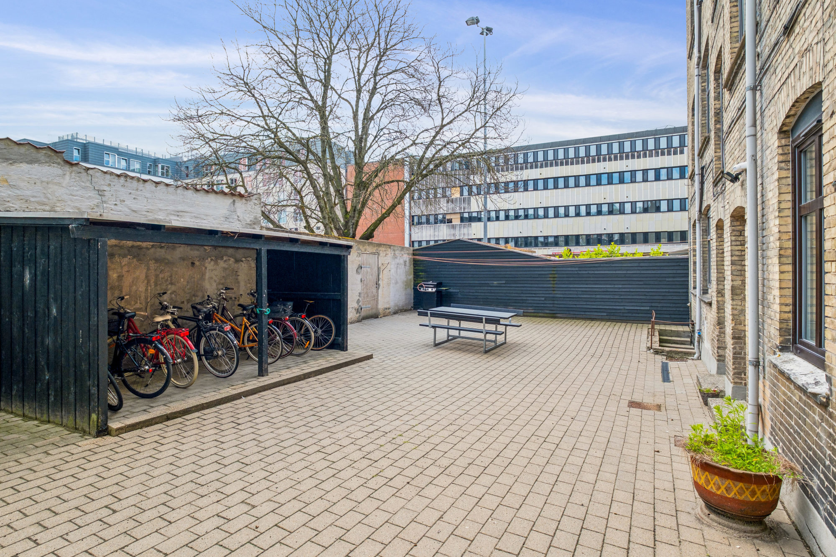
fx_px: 441
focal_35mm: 19
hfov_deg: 86.9
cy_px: 278
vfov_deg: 64.5
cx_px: 418
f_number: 8
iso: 500
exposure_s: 1/100
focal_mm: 12.6
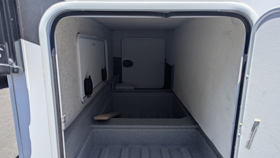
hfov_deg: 69.9
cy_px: 97
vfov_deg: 42.6
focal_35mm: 27
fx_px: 200
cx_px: 142
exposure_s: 1/1770
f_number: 1.85
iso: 48
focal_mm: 6.81
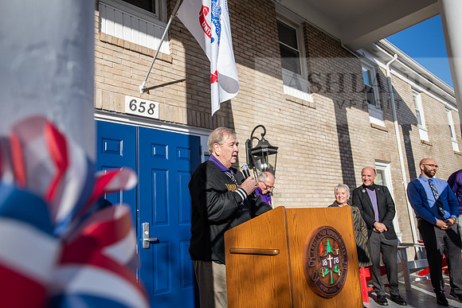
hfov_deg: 65.5
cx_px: 231
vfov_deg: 46.4
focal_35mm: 28
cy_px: 154
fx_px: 359
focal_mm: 28
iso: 80
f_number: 3.5
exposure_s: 1/800
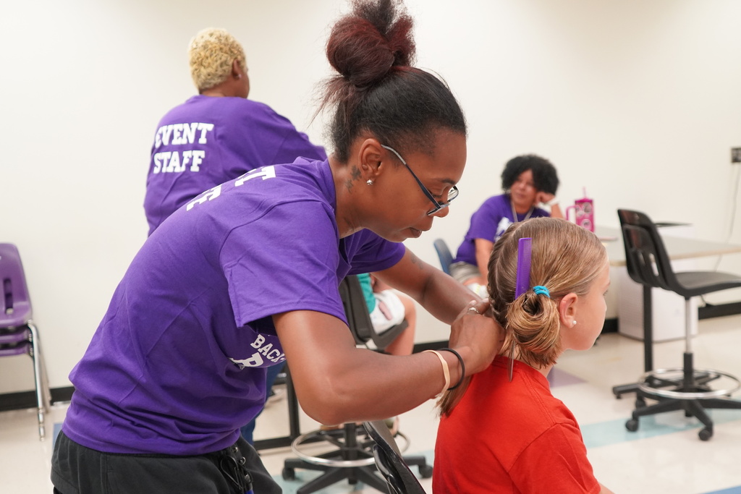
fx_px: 865
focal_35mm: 42
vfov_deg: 31.9
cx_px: 370
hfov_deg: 46.4
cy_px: 247
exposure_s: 1/160
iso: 2000
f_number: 4
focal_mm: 28
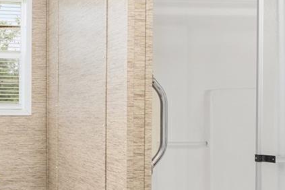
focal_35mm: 53
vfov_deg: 25.5
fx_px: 420
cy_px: 110
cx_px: -38
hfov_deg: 32.4
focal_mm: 14
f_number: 7.1
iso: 2500
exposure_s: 1/30
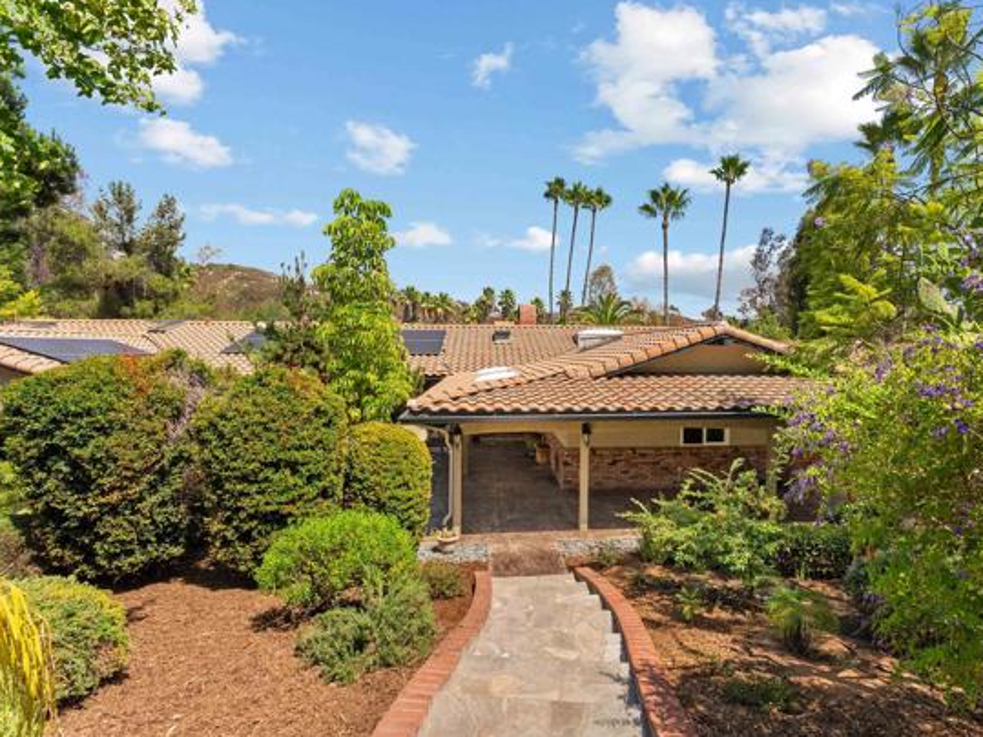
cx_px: 536
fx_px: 454
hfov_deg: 94.3
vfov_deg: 78.1
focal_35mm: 16
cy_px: 373
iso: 640
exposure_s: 1/640
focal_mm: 14
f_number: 9
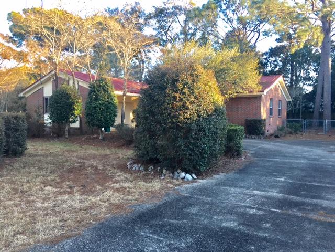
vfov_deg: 48.2
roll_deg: -2.6
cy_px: 126
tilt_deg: -0.8
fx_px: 281
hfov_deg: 61.7
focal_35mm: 29
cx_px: 168
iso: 40
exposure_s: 1/120
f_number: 2.2
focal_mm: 4.15
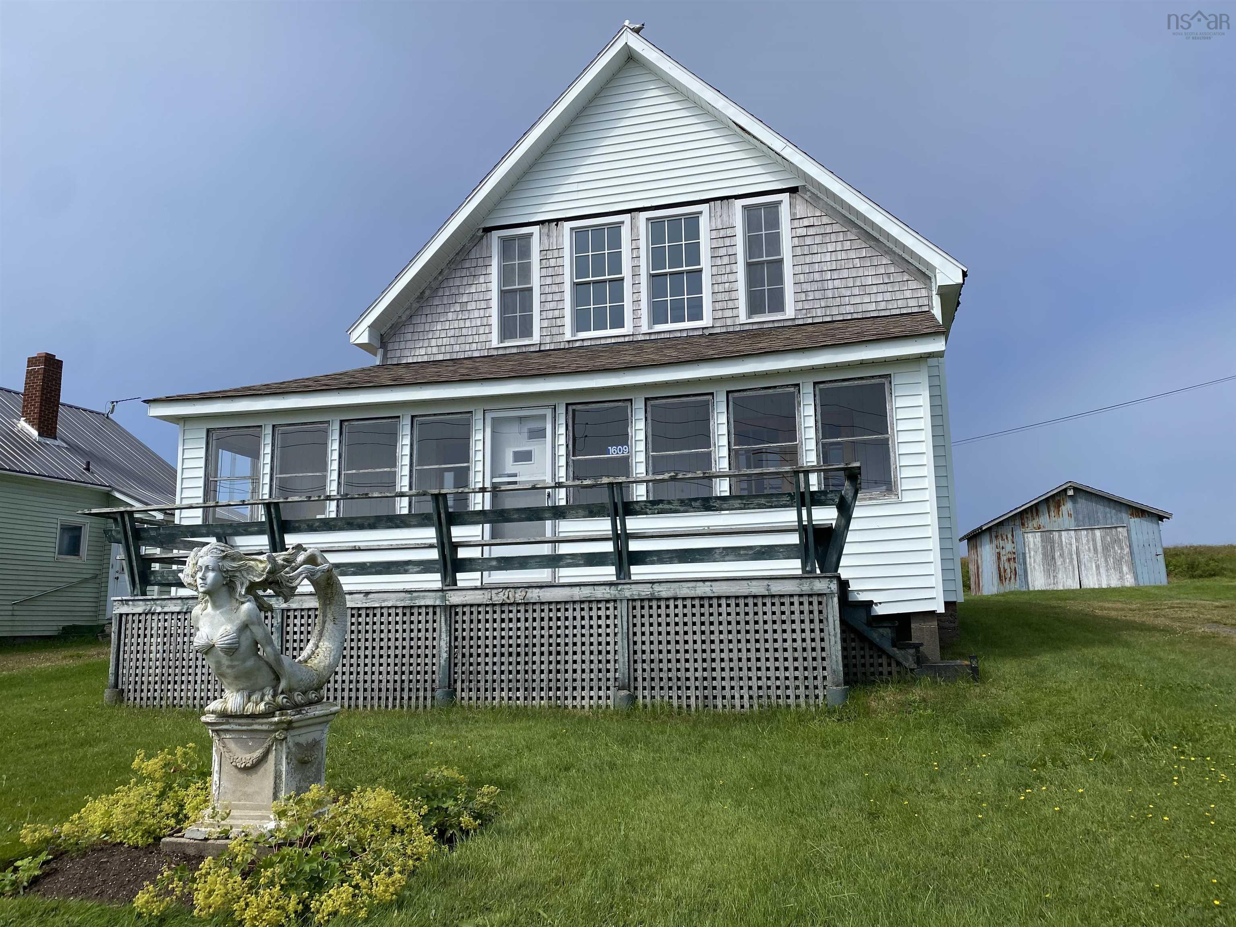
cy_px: 464
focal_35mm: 26
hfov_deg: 67.3
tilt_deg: +10.1
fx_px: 928
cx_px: 618
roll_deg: +0.5
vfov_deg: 53.1
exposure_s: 1/4608
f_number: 1.8
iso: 32
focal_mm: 4.25
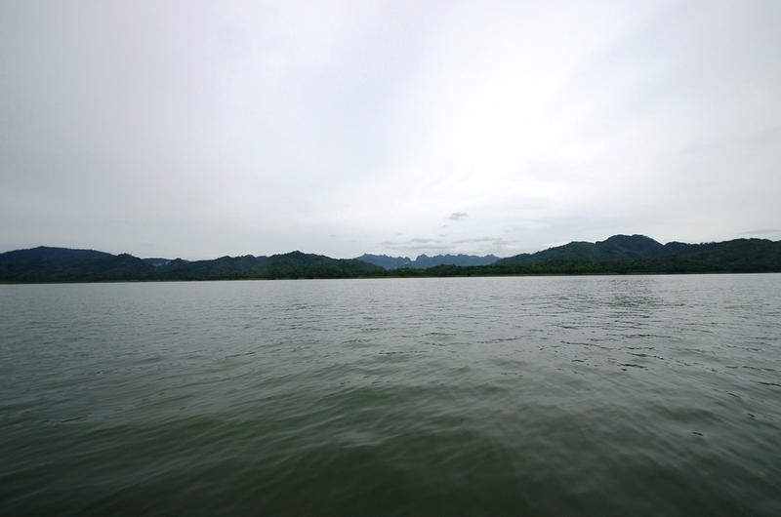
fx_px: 325
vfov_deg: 77.1
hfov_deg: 100.5
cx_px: 390
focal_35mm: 15
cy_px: 258
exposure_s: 1/640
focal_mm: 10
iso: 400
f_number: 8
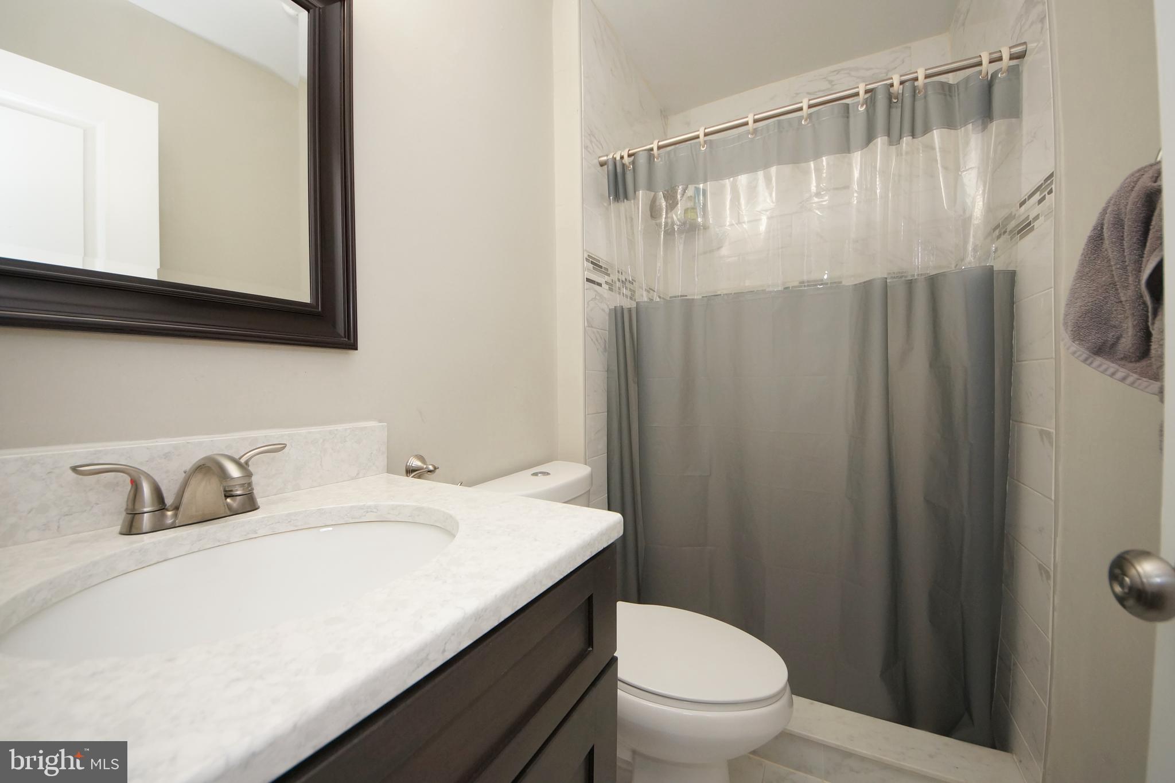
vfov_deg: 90.0
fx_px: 392
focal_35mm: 12
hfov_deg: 112.6
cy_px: 392
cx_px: 588
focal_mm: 8
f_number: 4.5
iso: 800
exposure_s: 1/25
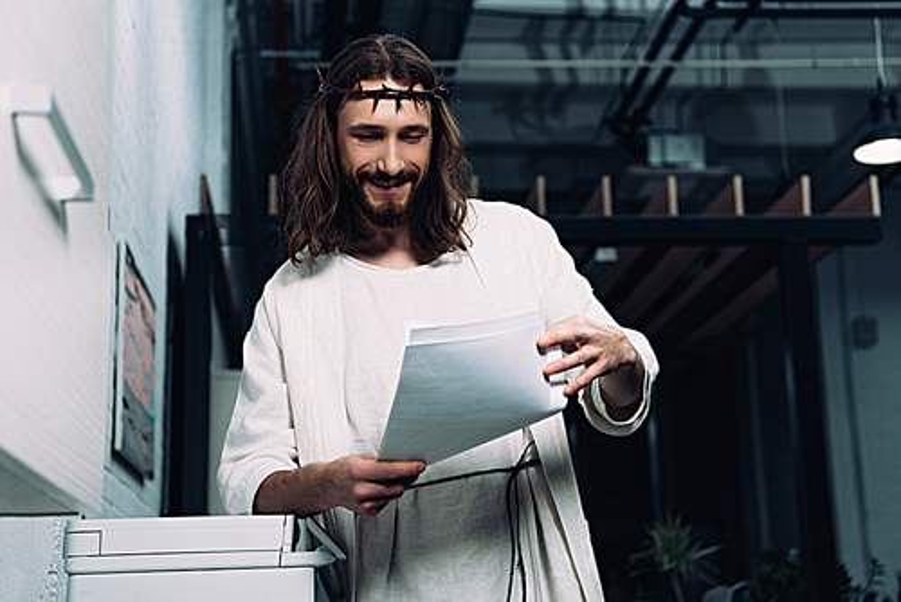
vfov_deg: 22.7
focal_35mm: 60
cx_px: 450
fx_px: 1502
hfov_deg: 33.4
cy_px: 301
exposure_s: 1/200
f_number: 3.5
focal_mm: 60
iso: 160
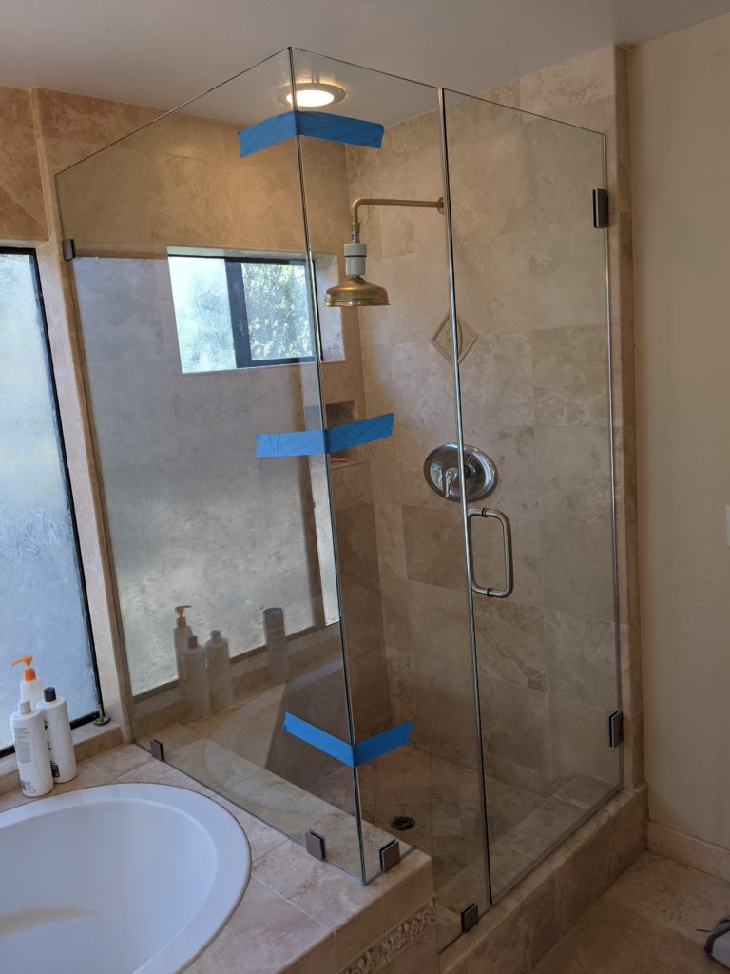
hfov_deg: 51.4
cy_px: 487
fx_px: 759
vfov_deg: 65.3
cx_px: 365
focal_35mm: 27
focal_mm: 4.38
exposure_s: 1/132
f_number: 1.73
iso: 62
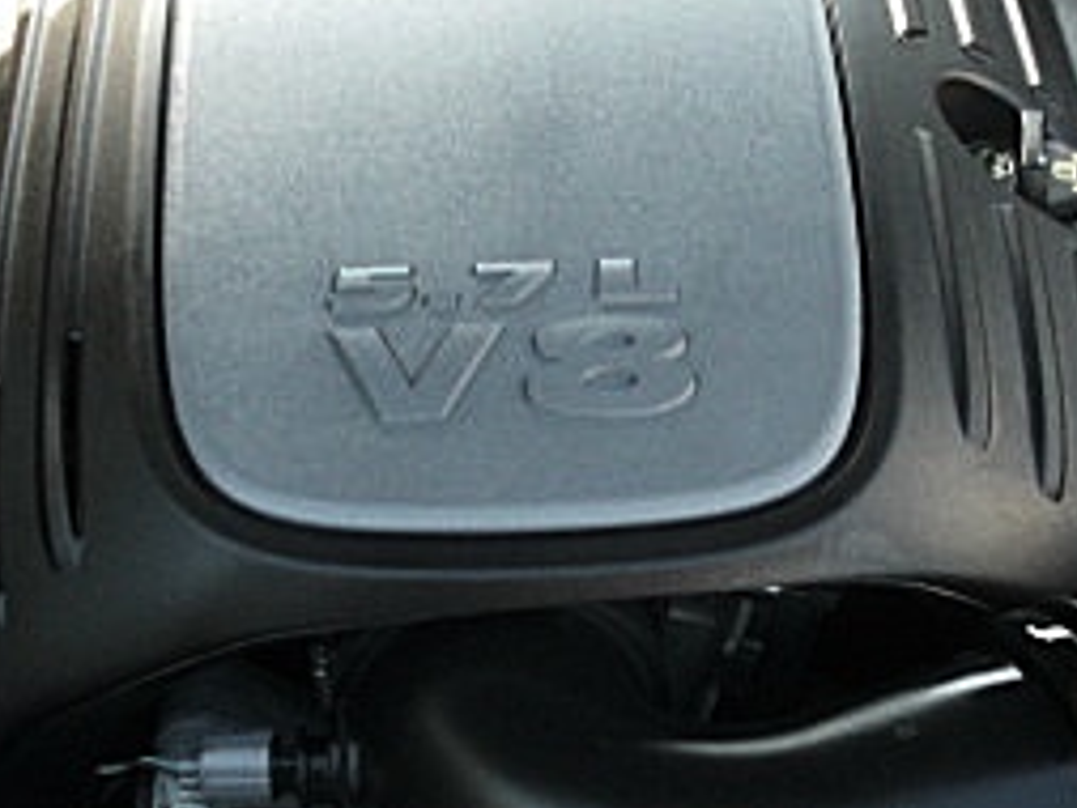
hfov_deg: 21.5
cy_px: 532
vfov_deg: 16.2
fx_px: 2833
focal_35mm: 91
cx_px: 613
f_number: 2.8
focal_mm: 6.3
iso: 200
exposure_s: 1/80
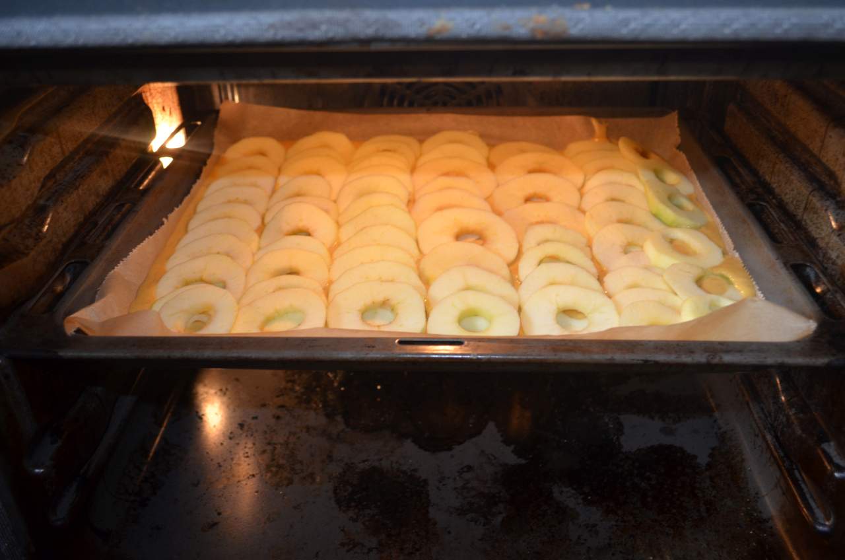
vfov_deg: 39.8
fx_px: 773
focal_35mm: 33
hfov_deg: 57.3
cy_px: 280
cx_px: 422
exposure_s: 1/60
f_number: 4
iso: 500
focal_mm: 22
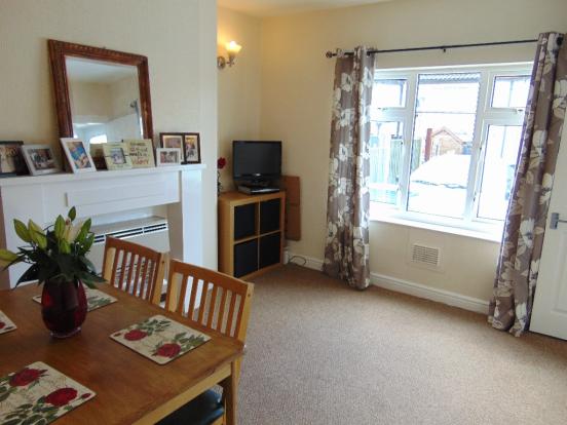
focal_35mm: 25
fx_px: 409
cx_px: 284
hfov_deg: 69.4
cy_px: 212
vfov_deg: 54.9
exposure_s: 1/30
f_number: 3
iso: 80
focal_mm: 4.5
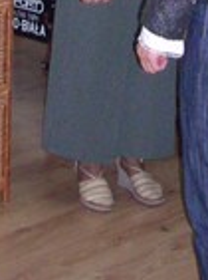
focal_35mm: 158
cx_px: 81
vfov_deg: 12.1
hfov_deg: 9.3
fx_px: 1272
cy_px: -93
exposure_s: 1/60
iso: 400
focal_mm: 6.2
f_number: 2.8
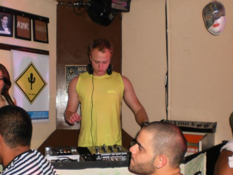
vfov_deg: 31.5
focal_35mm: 46
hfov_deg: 41.0
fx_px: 310
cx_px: 94
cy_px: 97
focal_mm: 6.3
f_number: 3.1
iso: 160
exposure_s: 1/30
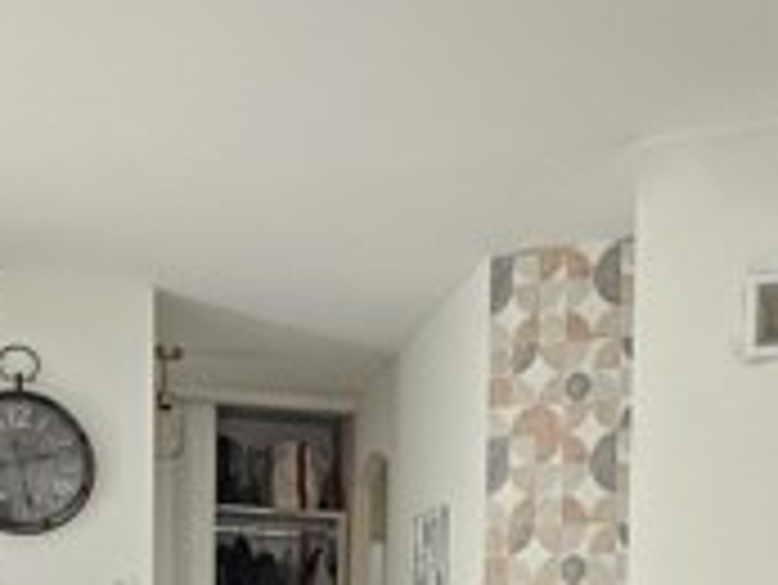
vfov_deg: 21.7
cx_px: 616
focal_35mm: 60
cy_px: 788
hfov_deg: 31.4
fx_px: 1349
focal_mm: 2.2
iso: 250
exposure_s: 1/60
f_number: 2.2
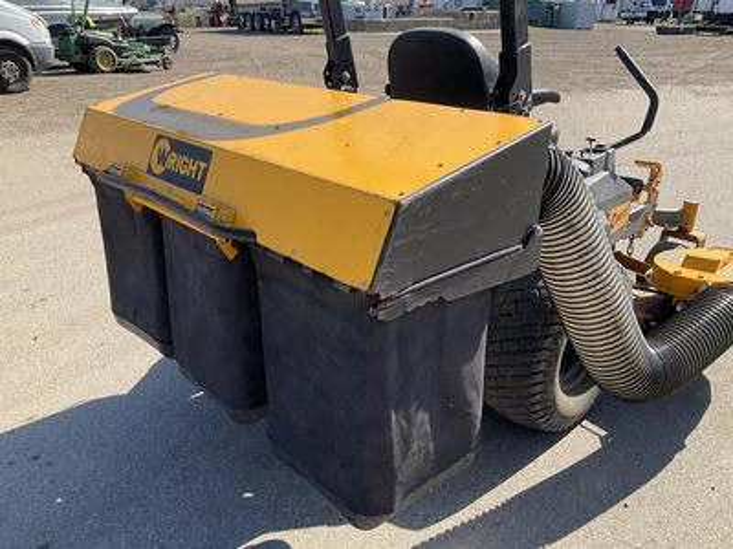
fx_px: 614
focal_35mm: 29
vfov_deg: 48.2
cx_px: 366
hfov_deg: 61.7
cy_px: 274
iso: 25
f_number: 1.8
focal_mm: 3
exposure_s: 1/749
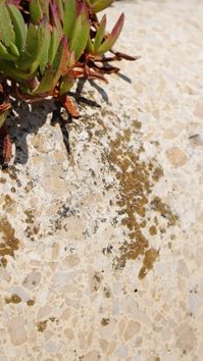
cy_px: 112
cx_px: 75
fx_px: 2145
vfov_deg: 9.6
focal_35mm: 224
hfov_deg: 5.4
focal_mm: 63
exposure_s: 1/8000
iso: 200
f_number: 2.8
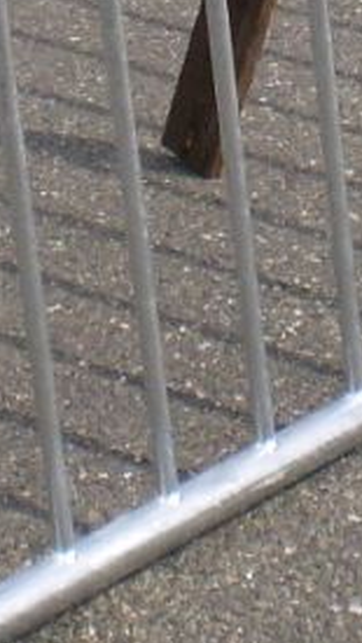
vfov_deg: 11.2
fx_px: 3237
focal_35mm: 190
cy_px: -42
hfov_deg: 6.4
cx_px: 153
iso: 64
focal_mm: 6.3
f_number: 4.6
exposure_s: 1/640
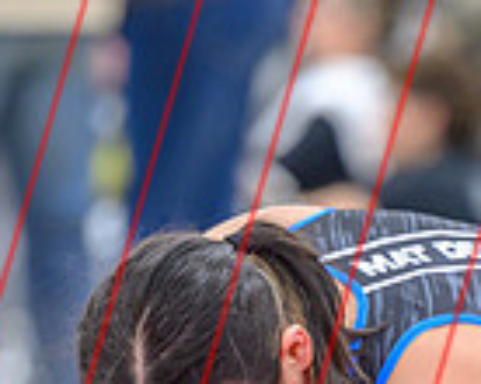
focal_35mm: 785
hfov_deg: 2.5
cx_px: 425
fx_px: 11159
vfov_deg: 2.0
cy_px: 585
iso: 3200
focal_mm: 185
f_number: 2.8
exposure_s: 1/640
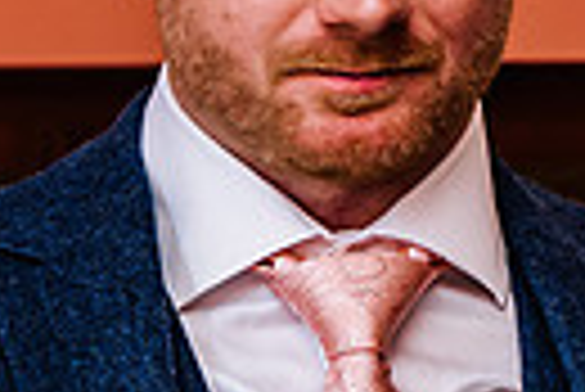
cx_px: 549
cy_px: 201
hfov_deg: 7.2
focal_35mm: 285
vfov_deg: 4.8
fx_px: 4636
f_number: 4
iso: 800
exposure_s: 1/160
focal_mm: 62
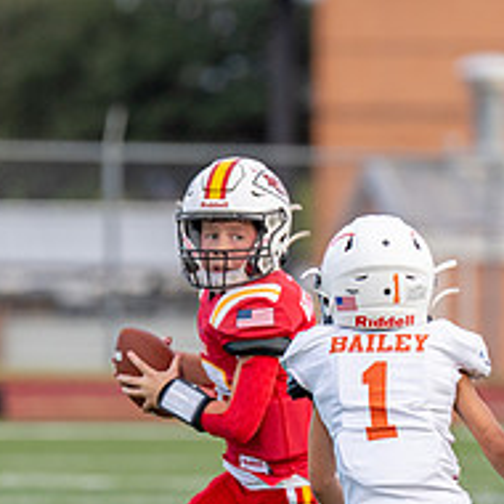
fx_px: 13656
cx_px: 320
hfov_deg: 2.1
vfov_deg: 2.1
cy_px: 416
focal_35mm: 829
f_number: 2.8
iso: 400
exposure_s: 1/2500
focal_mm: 200
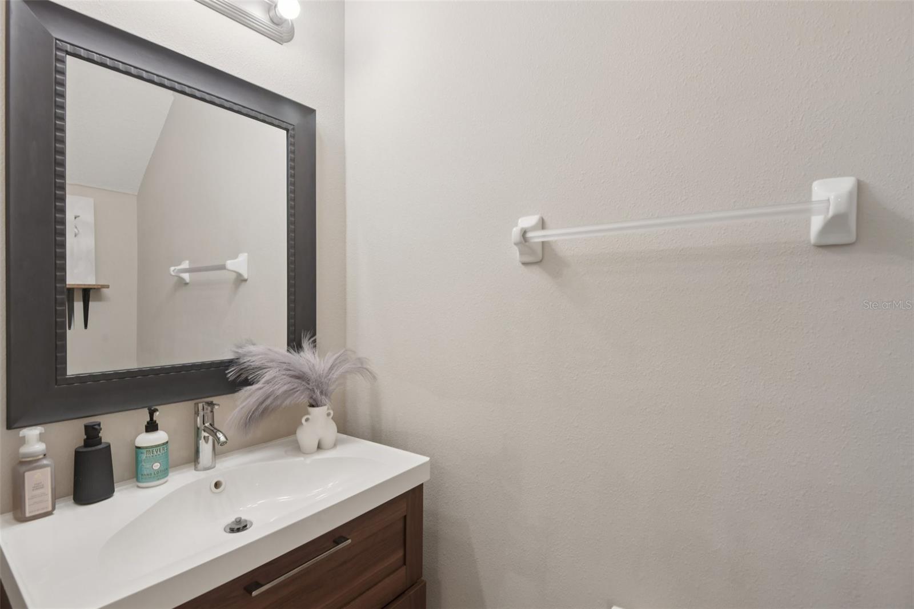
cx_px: 457
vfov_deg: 73.7
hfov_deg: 96.7
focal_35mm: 16
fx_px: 406
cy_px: 304
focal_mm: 16
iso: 400
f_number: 8
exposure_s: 1/15
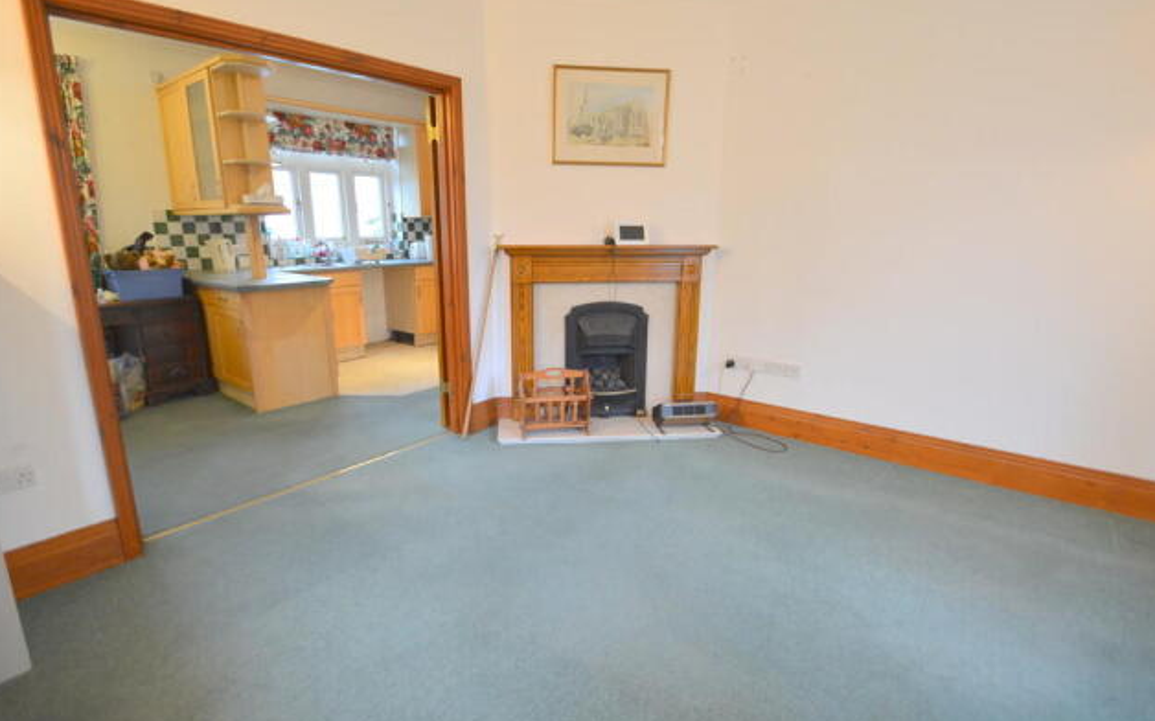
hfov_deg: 92.6
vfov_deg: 66.3
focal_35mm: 18
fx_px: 552
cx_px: 589
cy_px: 338
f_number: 3.5
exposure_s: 1/40
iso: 800
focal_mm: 11
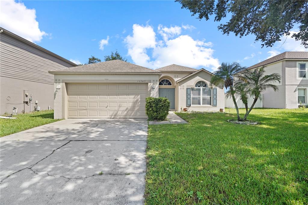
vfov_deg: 73.7
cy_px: 102
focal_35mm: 16
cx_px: 154
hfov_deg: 96.8
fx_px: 137
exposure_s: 1/100
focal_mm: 16
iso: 320
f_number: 6.3
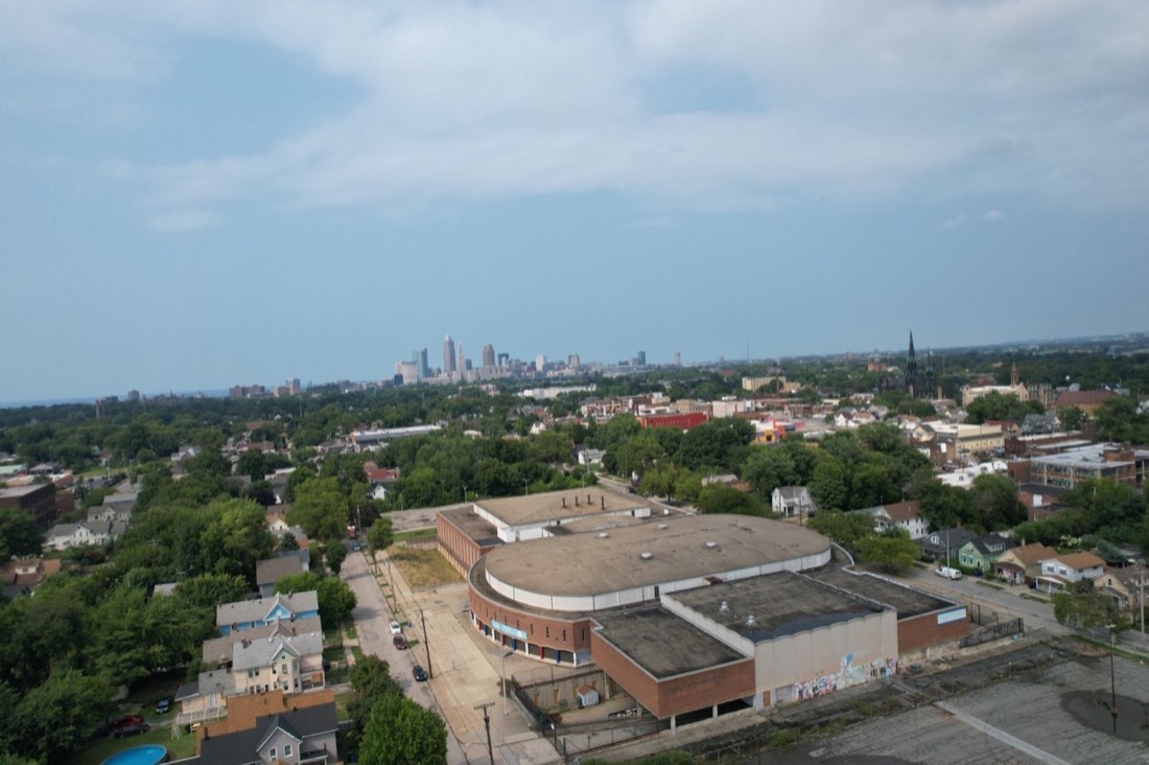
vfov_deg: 57.2
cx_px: 574
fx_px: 702
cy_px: 382
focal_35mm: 22
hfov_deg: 78.6
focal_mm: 8.38
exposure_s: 1/2500
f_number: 2.8
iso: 100
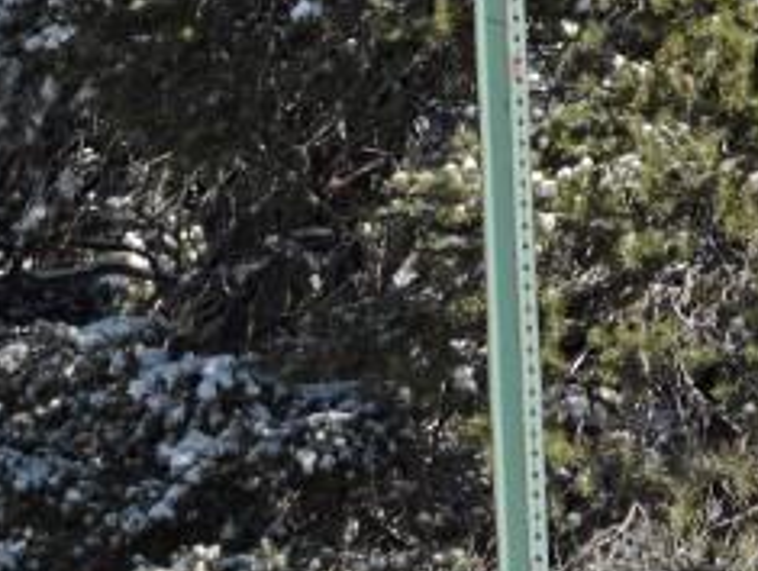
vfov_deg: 3.2
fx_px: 10132
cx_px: 435
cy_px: -61
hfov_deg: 4.3
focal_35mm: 462
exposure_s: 1/500
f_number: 4.5
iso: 100
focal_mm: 30.3
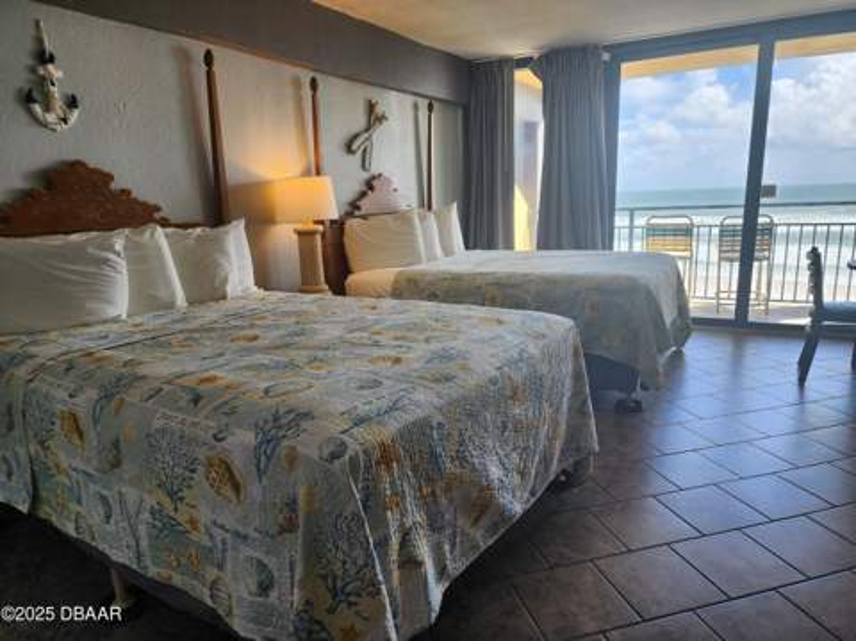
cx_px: 428
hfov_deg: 74.0
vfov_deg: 58.8
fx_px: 568
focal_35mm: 23
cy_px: 320
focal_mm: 6.4
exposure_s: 1/180
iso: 64
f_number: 1.8
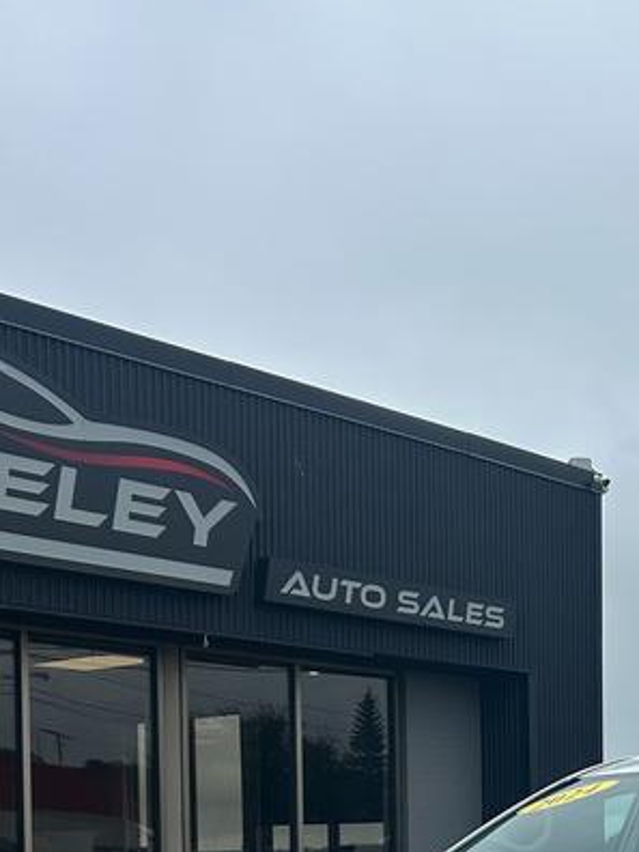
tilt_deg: -1.4
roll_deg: +0.2
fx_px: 1551
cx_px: 706
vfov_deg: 28.3
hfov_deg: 22.0
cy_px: 906
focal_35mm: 63
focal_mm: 5.7
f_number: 1.5
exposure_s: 1/2915
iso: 50
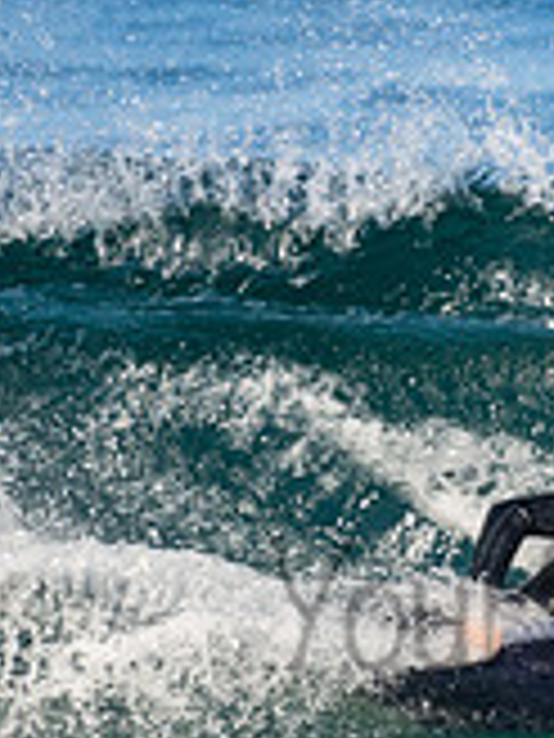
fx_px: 54350
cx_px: 734
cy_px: 565
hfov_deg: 0.6
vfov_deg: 0.8
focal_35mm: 2547
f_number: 5.6
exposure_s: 1/1250
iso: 360
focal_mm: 500
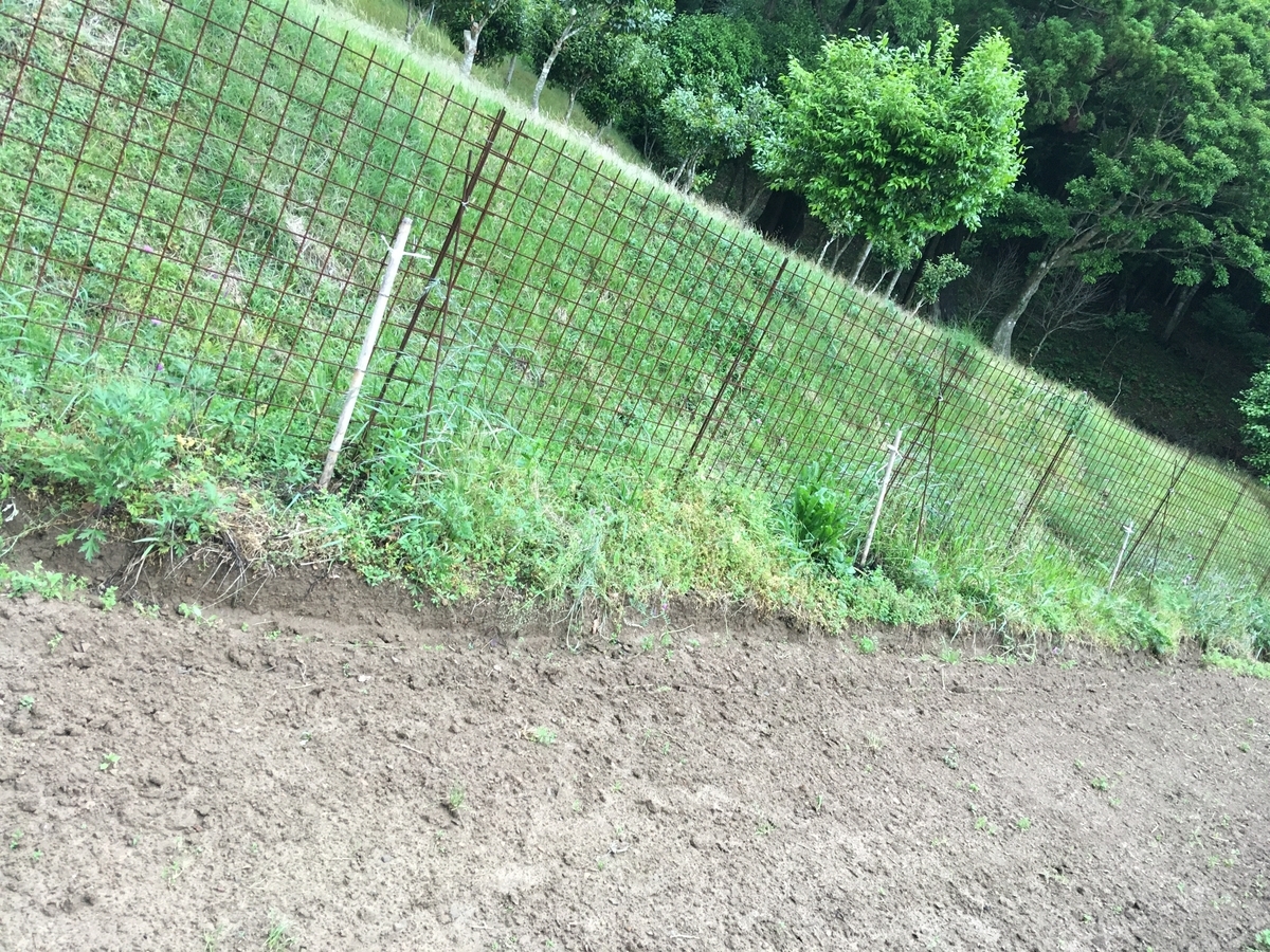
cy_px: 476
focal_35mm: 29
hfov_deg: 61.7
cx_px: 635
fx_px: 1064
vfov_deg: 48.2
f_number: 2.2
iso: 80
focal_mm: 4.15
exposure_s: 1/30
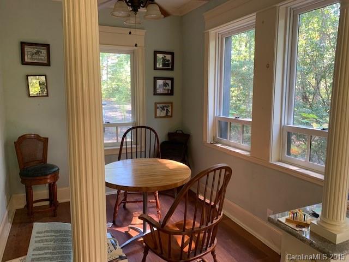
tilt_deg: -6.7
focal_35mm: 26
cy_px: 131
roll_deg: -0.5
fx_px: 262
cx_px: 174
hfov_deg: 67.3
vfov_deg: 53.1
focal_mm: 4.25
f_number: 1.8
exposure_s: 1/60
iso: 125
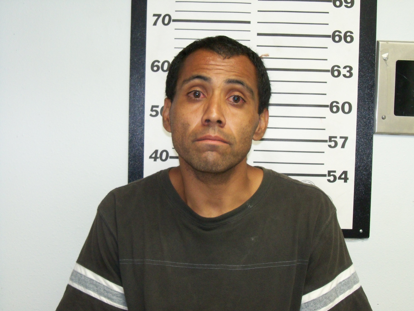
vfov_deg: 29.1
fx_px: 598
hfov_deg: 38.2
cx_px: 207
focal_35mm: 50
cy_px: 156
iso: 400
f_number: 3.8
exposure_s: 1/30
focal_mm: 8.8
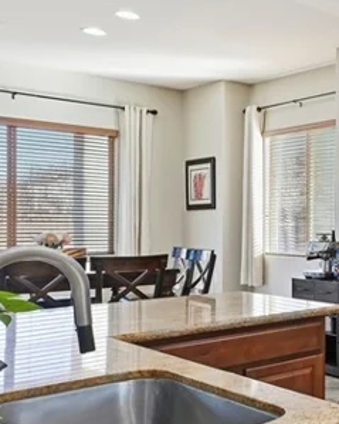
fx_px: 565
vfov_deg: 41.1
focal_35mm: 45
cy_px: 229
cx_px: 567
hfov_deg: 23.1
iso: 500
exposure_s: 1/160
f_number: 9
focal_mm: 14
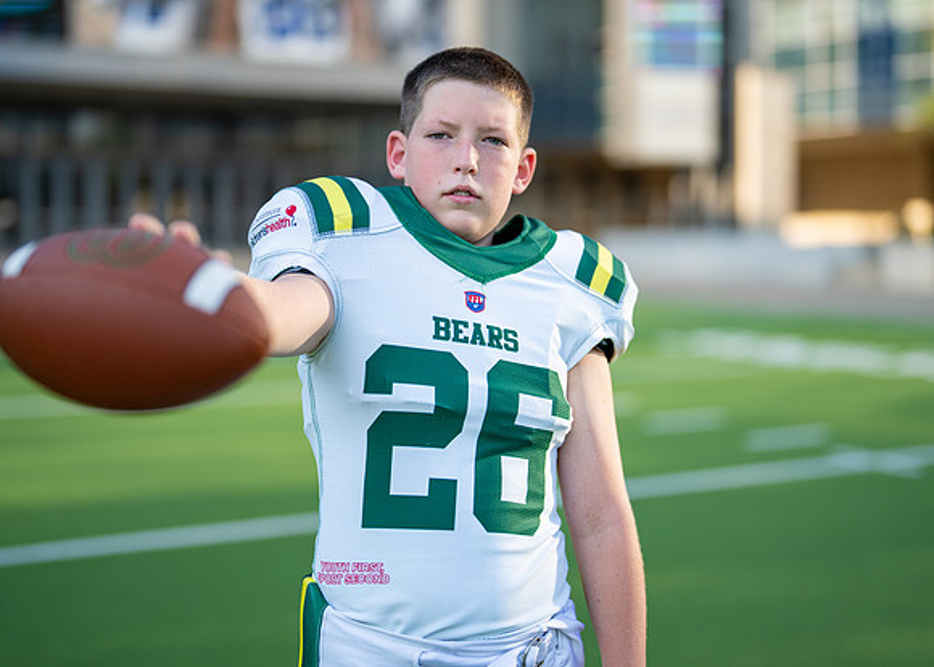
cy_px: 283
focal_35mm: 63
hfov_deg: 31.3
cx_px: 480
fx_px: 1665
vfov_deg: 22.6
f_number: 1.2
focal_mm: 50
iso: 100
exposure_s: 1/3200
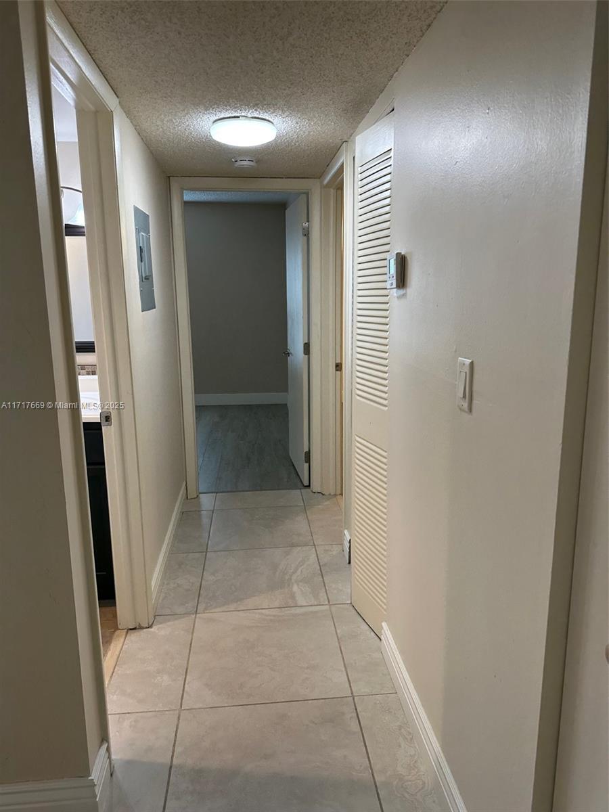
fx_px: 563
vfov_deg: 71.6
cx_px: 304
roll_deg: +1.3
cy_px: 406
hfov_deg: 56.8
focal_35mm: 24
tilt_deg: -11.9
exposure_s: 1/60
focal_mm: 6.86
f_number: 1.78
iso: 125
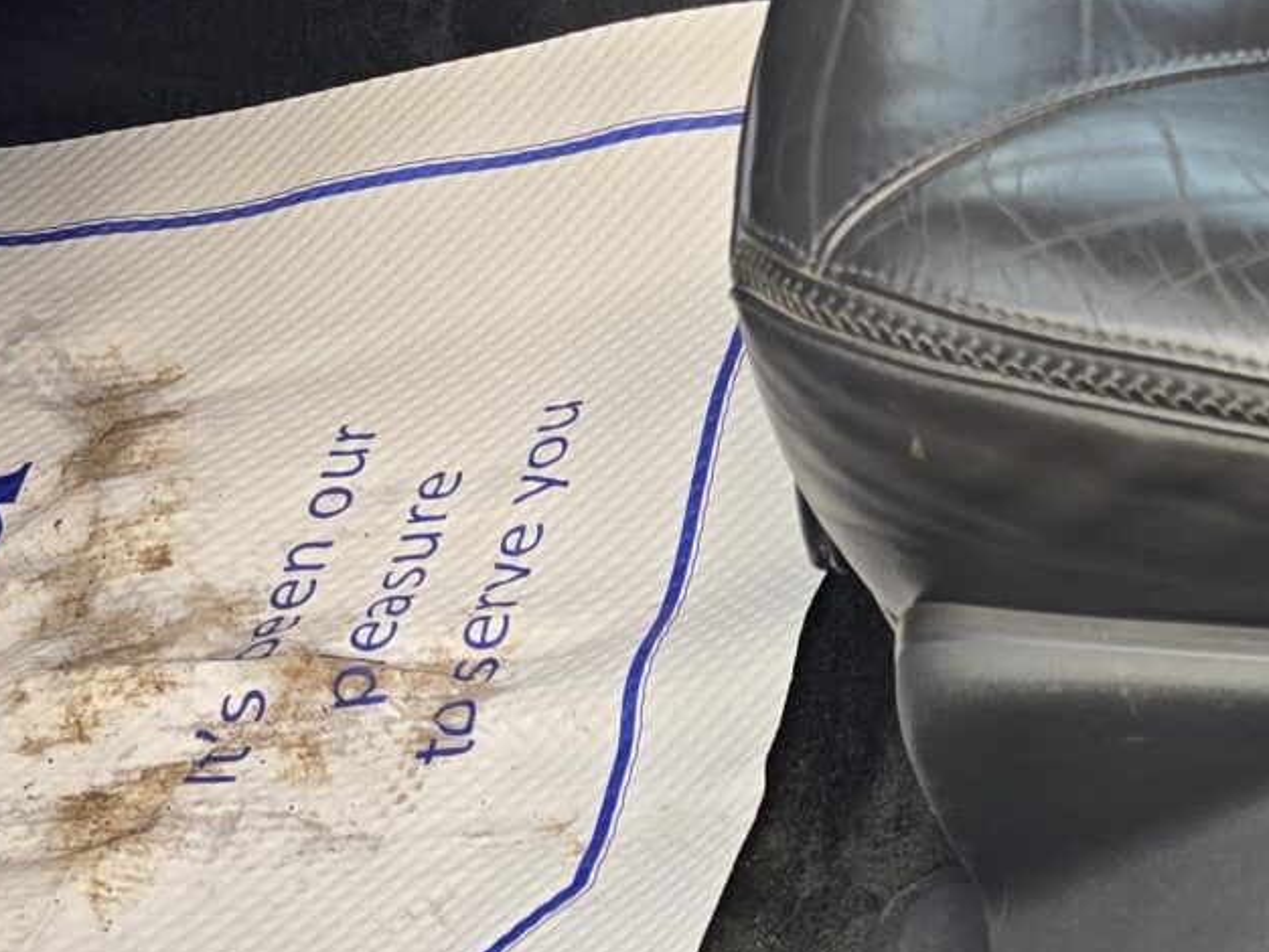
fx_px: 3447
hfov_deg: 19.1
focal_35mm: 94
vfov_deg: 14.0
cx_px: 1695
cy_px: -753
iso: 64
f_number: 1.7
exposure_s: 1/180
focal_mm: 6.3
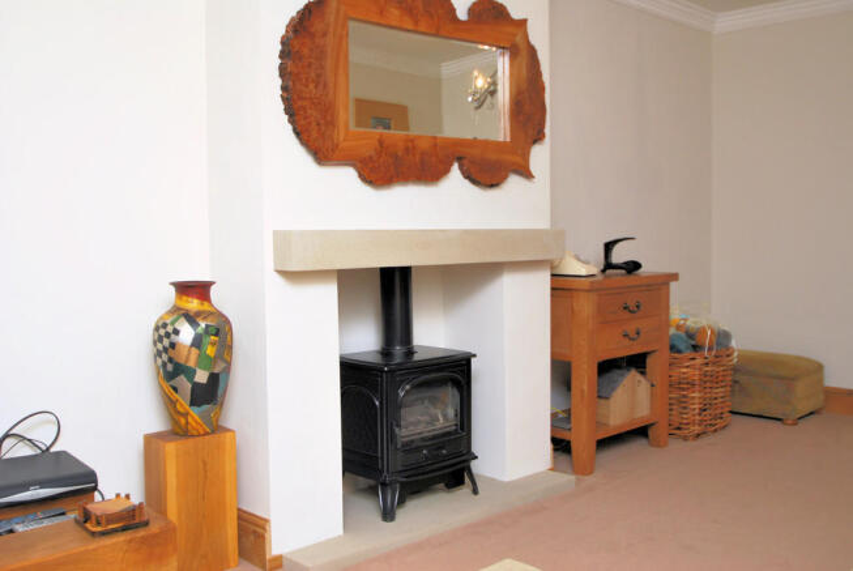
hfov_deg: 53.1
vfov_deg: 37.0
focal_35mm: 36
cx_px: 426
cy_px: 286
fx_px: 854
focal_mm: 24
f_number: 4.5
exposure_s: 1/60
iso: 200
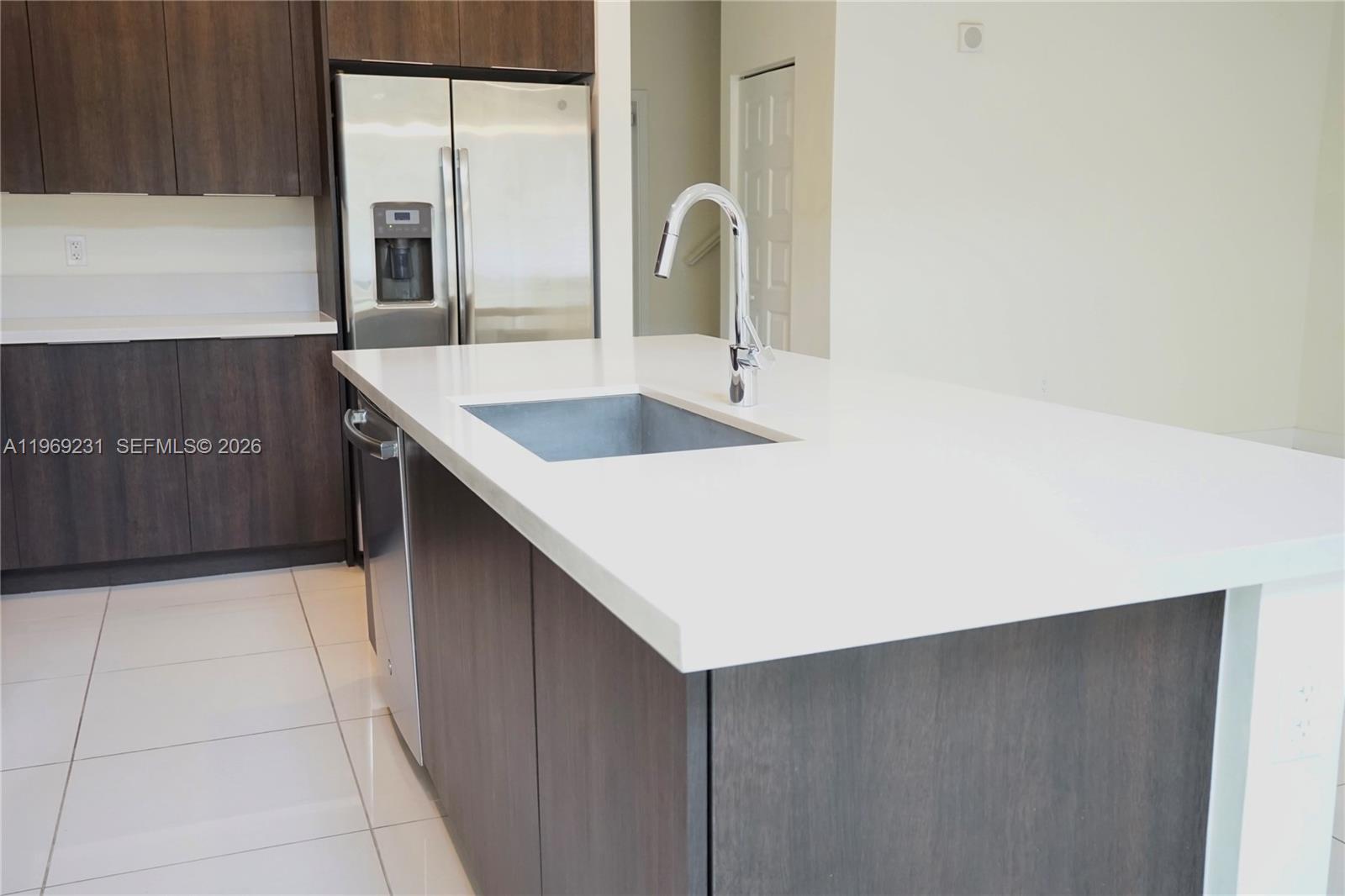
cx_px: 672
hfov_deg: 60.3
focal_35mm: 31
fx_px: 1158
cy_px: 448
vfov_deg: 42.3
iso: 1250
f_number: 4
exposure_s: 1/60
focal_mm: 21
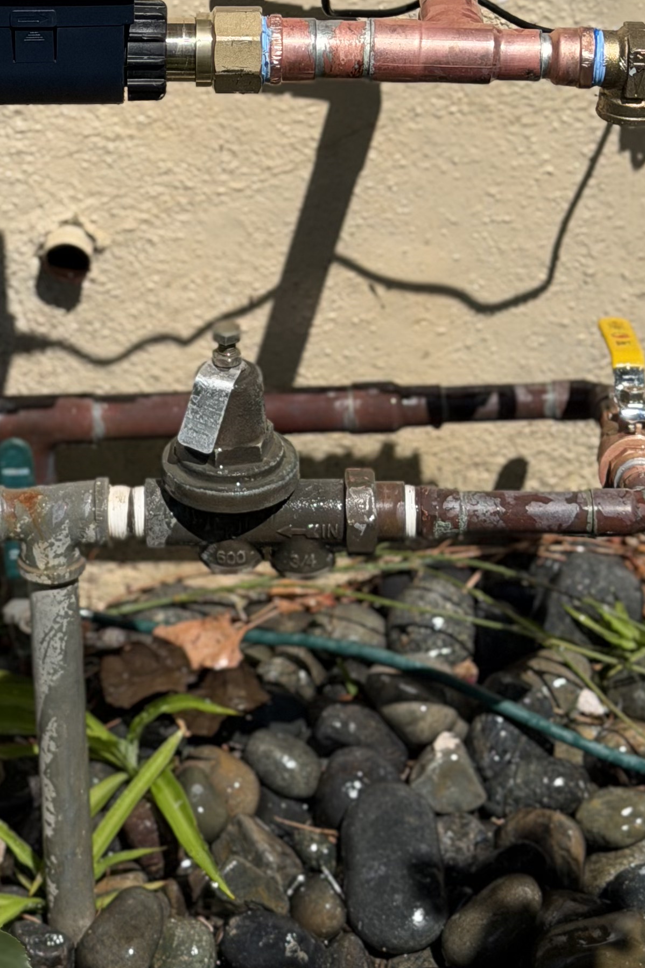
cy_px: 124
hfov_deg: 12.1
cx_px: -13
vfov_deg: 18.0
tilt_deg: -28.1
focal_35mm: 112
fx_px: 3010
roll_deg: +1.8
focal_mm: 6.76
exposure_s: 1/11364
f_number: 1.78
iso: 80
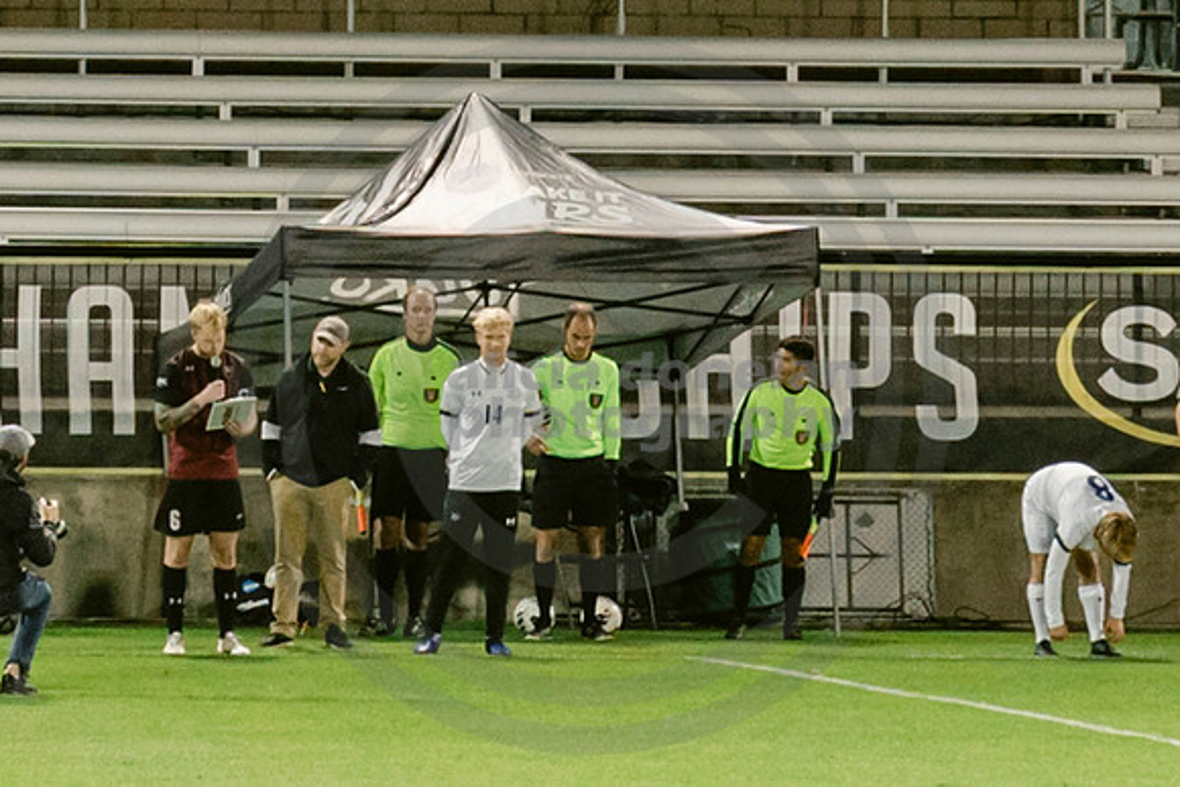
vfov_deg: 2.9
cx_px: 165
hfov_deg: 4.3
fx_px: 15756
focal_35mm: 481
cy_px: 437
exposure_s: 1/160
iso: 2000
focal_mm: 70
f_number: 4
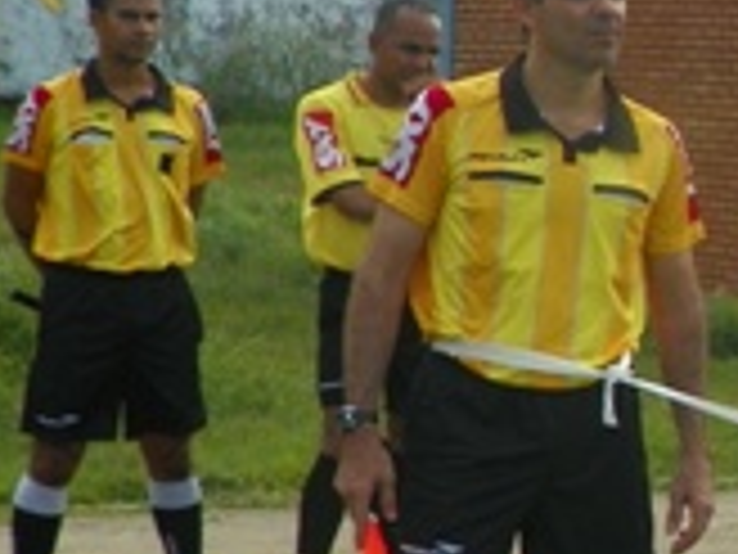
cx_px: 1346
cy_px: 405
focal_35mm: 144
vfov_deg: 10.3
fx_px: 3070
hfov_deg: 12.5
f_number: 4
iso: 64
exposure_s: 1/500
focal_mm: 6.6
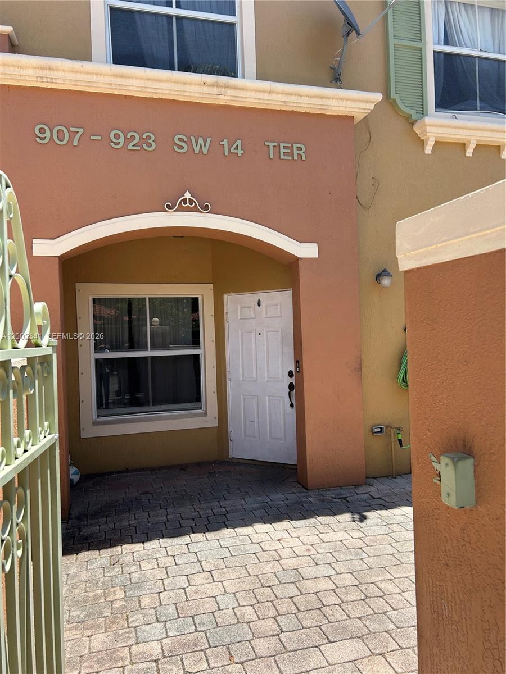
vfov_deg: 67.3
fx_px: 507
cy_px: 337
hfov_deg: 53.1
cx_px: 253
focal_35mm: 26
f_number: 1.5
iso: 50
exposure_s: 1/1669
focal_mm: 5.7
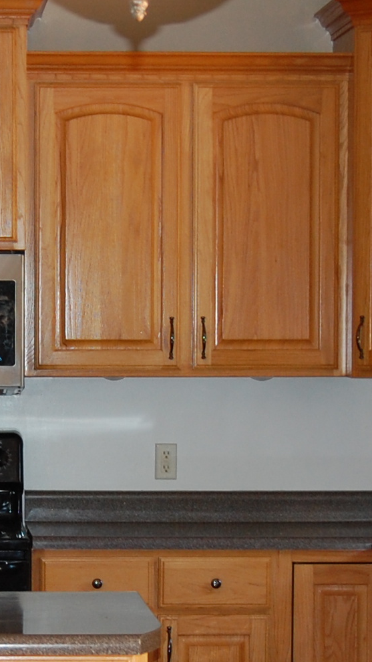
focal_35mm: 143
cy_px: 468
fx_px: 2509
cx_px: -19
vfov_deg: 15.0
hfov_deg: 8.4
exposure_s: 1/60
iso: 400
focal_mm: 30
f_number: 4.2
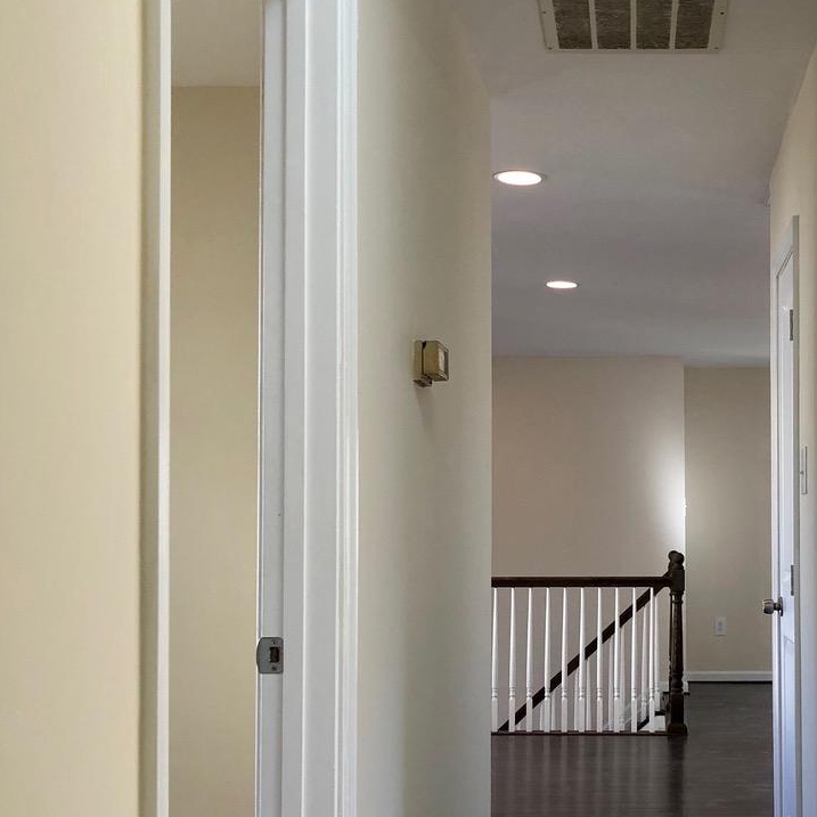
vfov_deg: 32.0
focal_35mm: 53
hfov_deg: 31.4
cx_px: 654
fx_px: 1415
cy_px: 534
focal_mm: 3.99
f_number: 1.8
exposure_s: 1/30
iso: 20
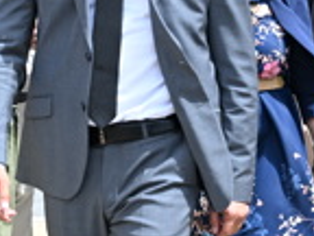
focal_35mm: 203
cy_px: 48
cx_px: 353
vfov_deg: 7.3
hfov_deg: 9.6
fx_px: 1841
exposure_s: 1/800
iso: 400
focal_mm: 44
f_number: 5.6
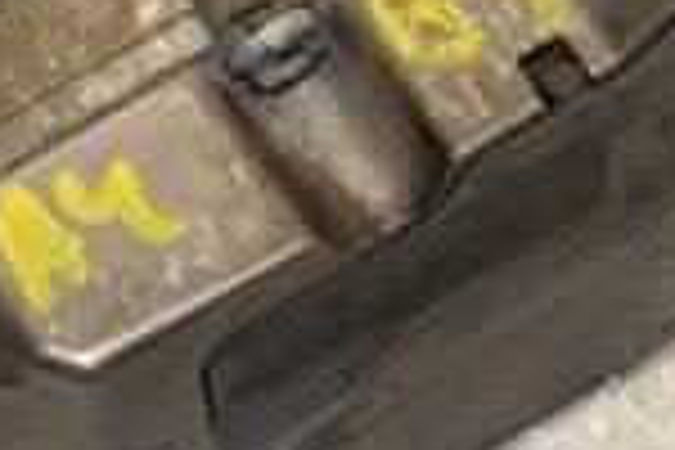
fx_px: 5850
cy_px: -63
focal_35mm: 312
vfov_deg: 4.4
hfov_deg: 6.6
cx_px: 32
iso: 800
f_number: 7.1
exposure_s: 1/200
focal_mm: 52
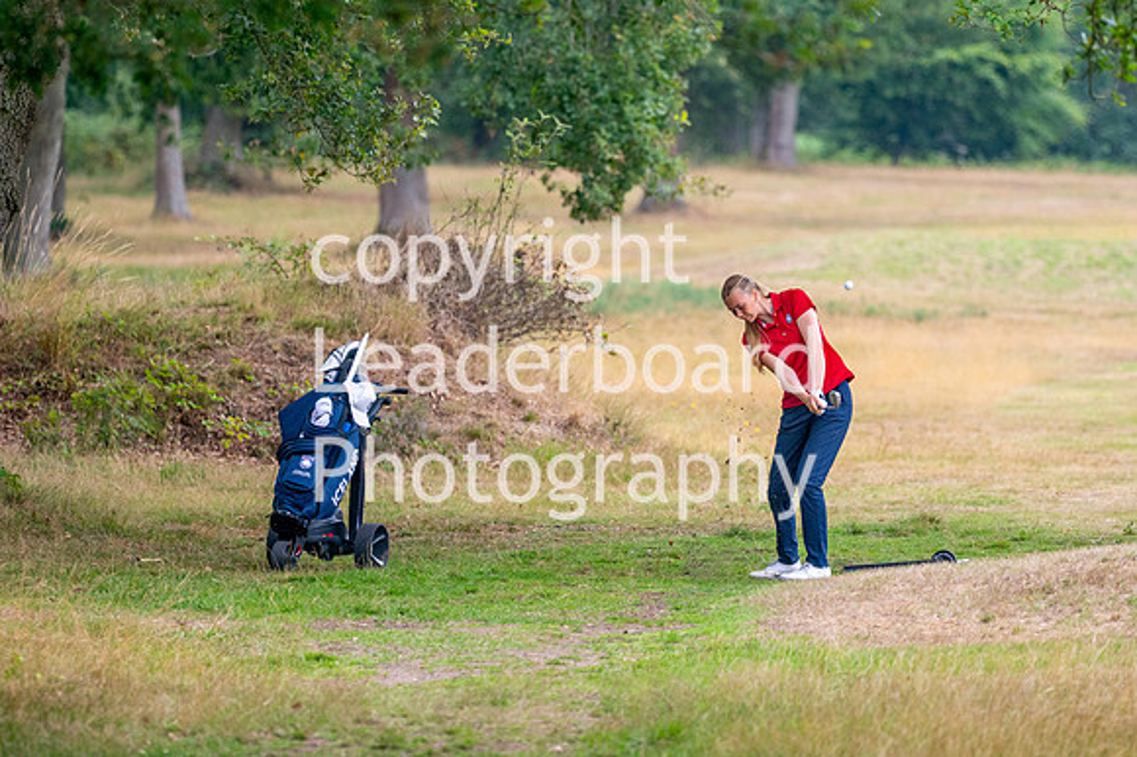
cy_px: 378
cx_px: 568
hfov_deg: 4.6
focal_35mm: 450
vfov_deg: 3.1
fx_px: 14204
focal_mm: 300
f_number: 4
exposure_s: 1/1250
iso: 400
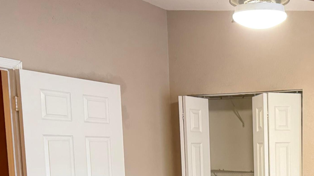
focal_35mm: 54
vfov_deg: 20.8
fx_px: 450
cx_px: 286
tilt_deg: -7.8
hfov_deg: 36.0
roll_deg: -0.3
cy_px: 207
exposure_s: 1/60
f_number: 1.78
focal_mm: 6.76
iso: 640
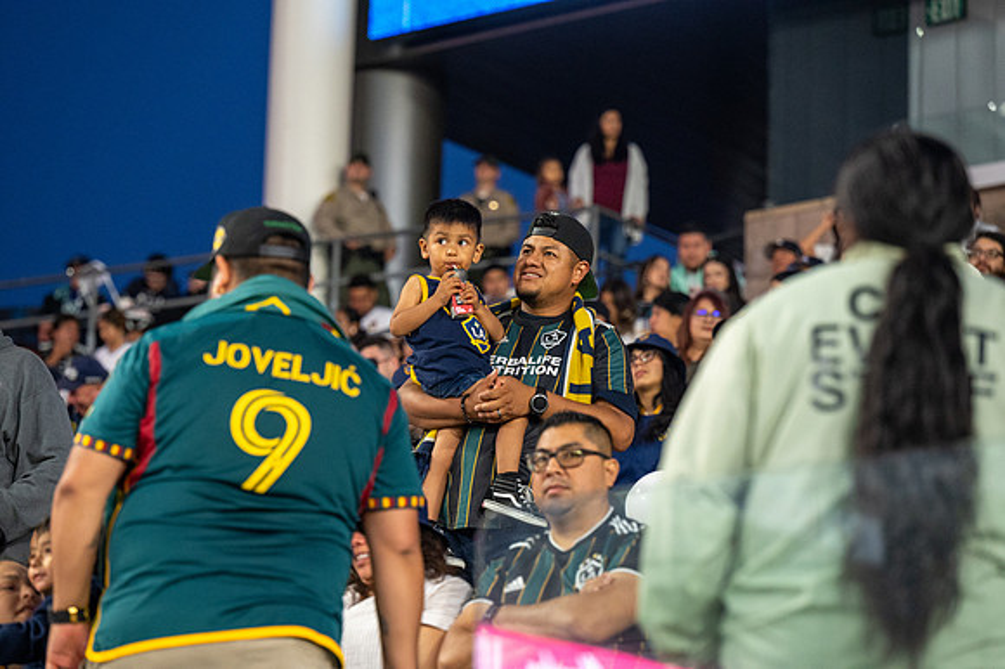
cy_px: 334
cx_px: 502
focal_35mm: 150
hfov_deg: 13.7
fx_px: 4185
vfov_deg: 9.1
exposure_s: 1/320
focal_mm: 150
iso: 6400
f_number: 4
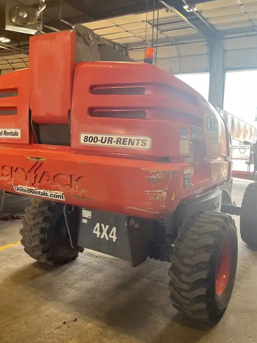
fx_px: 307
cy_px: 154
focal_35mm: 31
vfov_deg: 58.2
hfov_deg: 45.4
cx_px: 143
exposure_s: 1/120
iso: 80
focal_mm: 5.1
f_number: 1.6
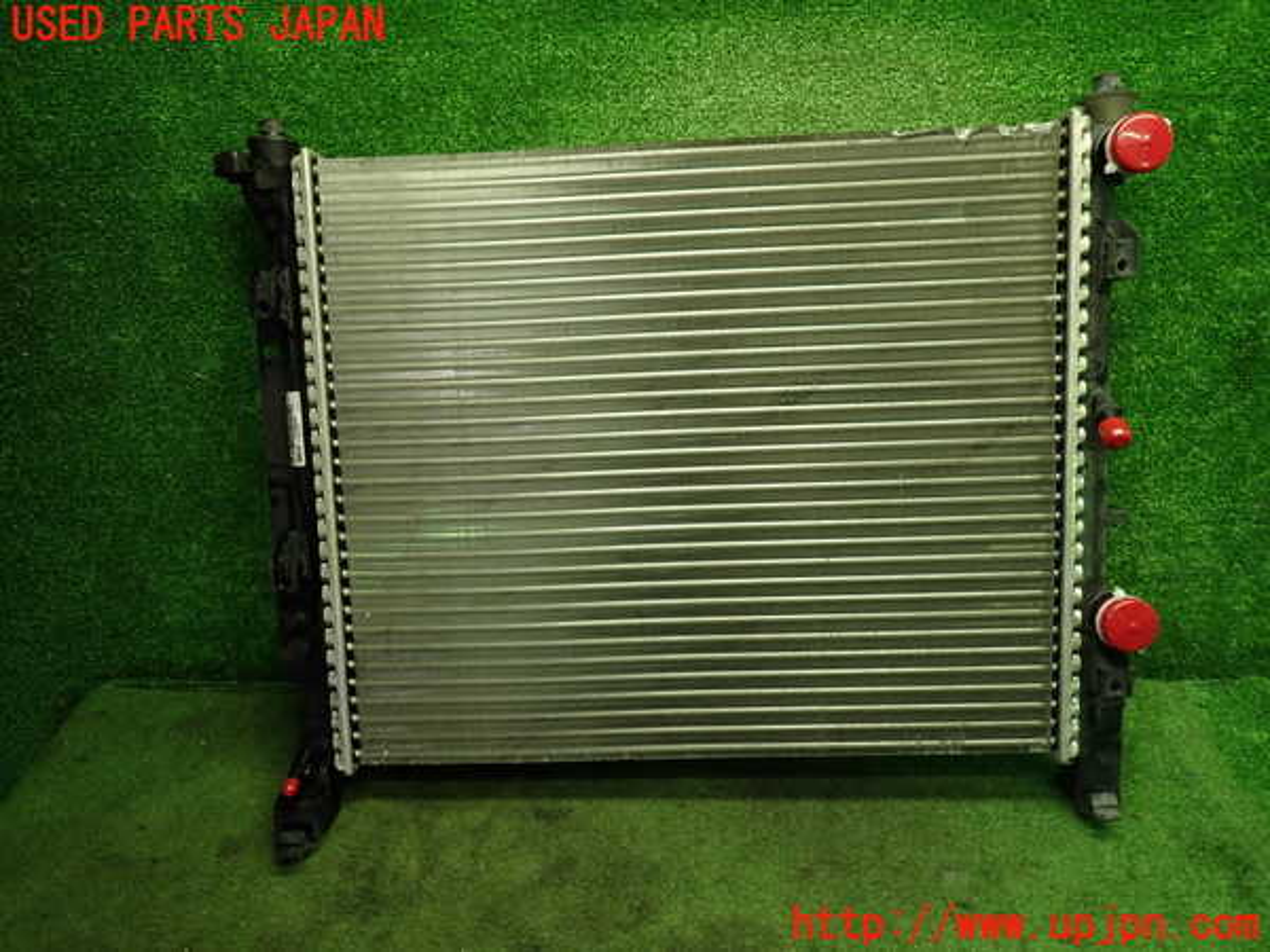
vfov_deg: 54.9
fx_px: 917
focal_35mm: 25
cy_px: 476
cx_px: 635
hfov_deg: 69.4
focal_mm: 4.5
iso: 200
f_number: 2
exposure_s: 1/60
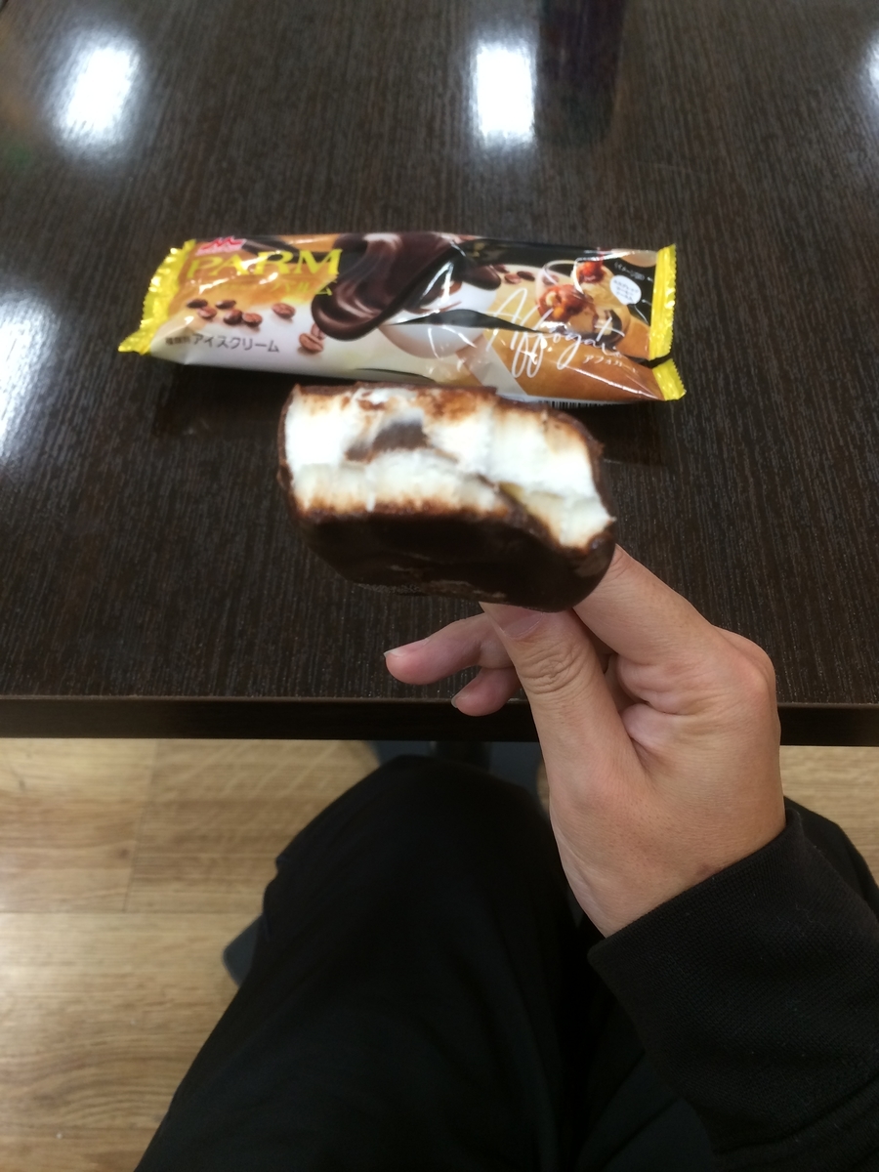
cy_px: 586
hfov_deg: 48.2
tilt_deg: -54.0
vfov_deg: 61.7
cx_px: 440
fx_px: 982
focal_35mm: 29
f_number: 2.2
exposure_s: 1/30
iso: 80
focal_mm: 4.15
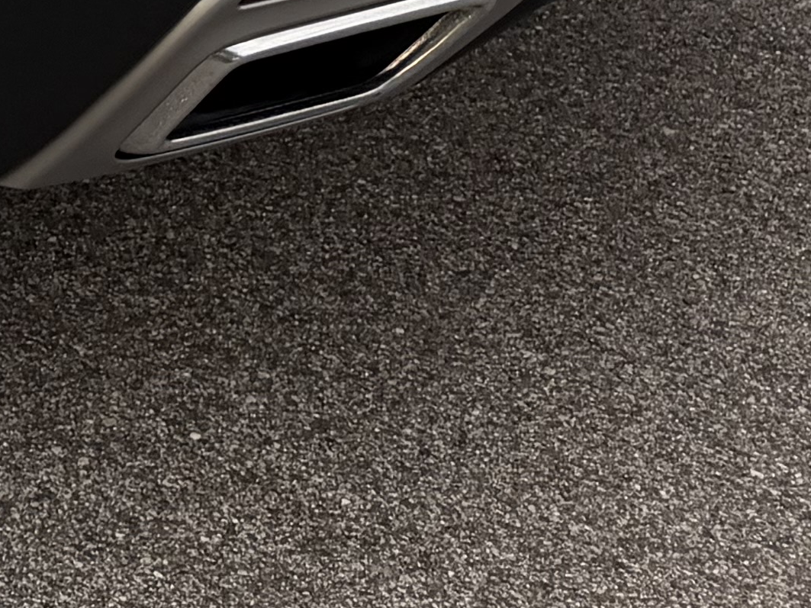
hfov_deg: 14.0
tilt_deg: -9.0
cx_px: -526
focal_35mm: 129
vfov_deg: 10.3
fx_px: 3022
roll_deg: +1.2
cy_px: -732
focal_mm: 6.76
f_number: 1.78
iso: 80
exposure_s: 1/379
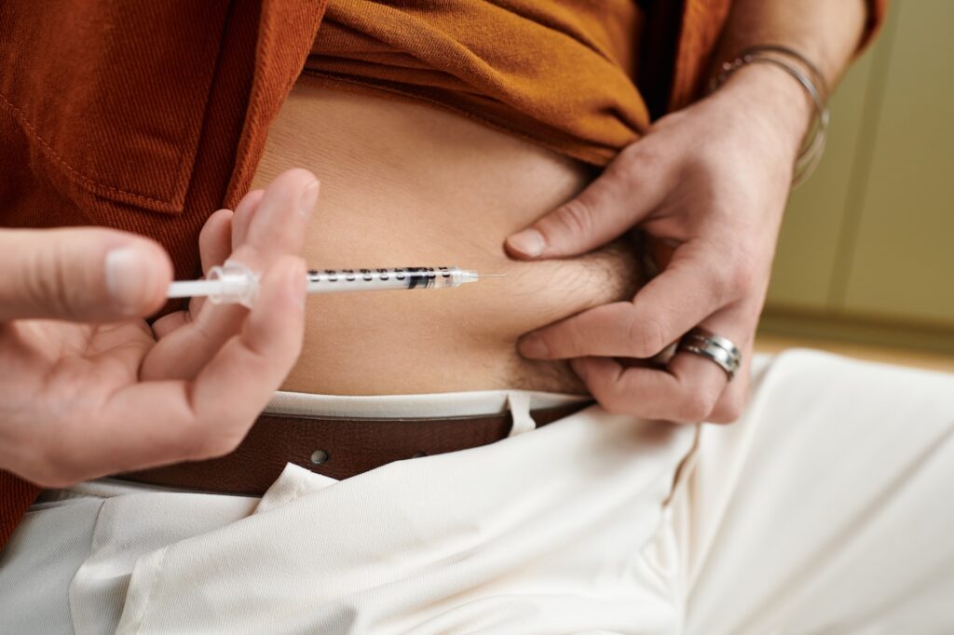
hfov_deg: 54.4
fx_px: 927
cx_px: 477
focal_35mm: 35
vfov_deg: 37.8
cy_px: 318
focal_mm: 35
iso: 250
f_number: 5
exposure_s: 1/160
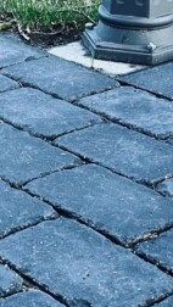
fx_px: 937
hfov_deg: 10.3
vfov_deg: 18.5
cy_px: 96
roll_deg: +0.8
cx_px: -60
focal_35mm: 115
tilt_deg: -20.1
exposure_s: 1/60
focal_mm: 5.1
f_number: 1.6
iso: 125
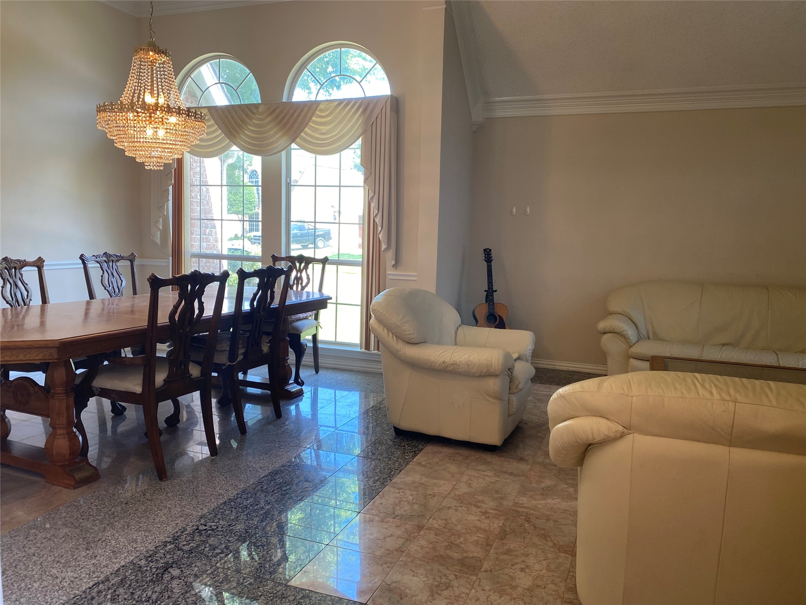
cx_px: 403
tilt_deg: -7.5
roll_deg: -1.0
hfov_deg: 67.3
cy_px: 302
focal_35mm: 26
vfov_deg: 53.1
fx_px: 605
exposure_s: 1/120
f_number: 1.8
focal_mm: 4.25
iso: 80
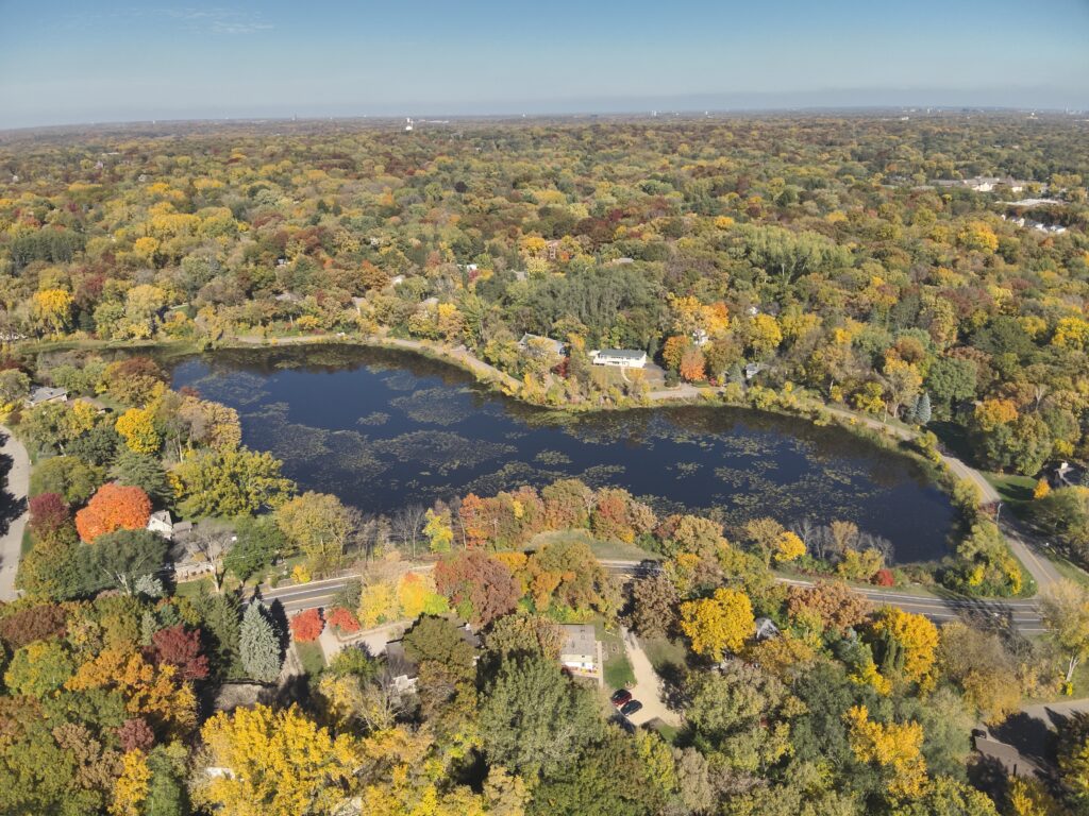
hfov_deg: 71.6
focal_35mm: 24
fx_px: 755
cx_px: 544
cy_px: 408
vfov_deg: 56.8
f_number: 2.8
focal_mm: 4.4
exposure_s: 1/1000
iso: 100
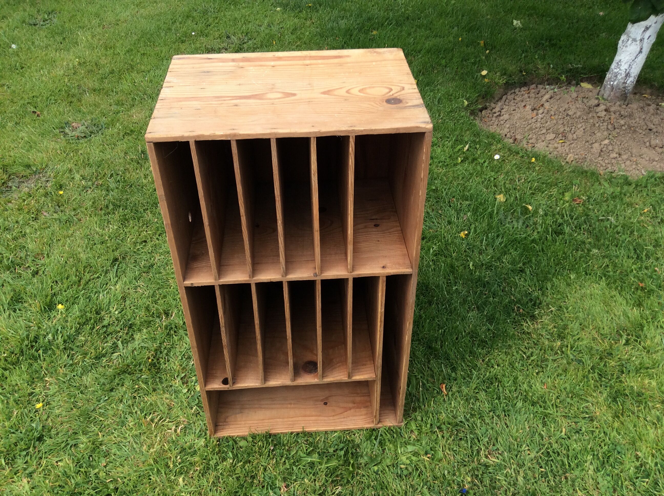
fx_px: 613
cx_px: 332
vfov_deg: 44.1
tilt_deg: -38.9
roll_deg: +1.7
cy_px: 248
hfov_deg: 56.9
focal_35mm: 32
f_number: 2.4
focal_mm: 3.3
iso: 32
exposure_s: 1/583
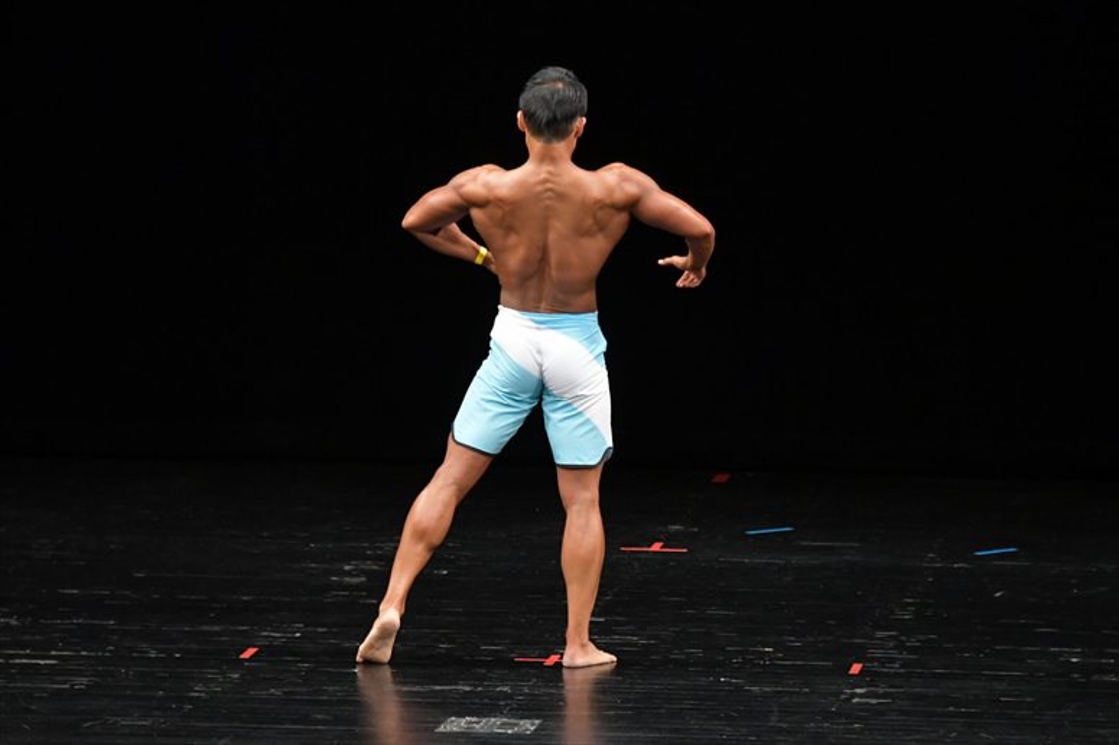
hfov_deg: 8.1
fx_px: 7922
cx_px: 560
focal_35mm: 255
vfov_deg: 5.4
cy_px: 372
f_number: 5.6
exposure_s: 1/400
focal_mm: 170
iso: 3200
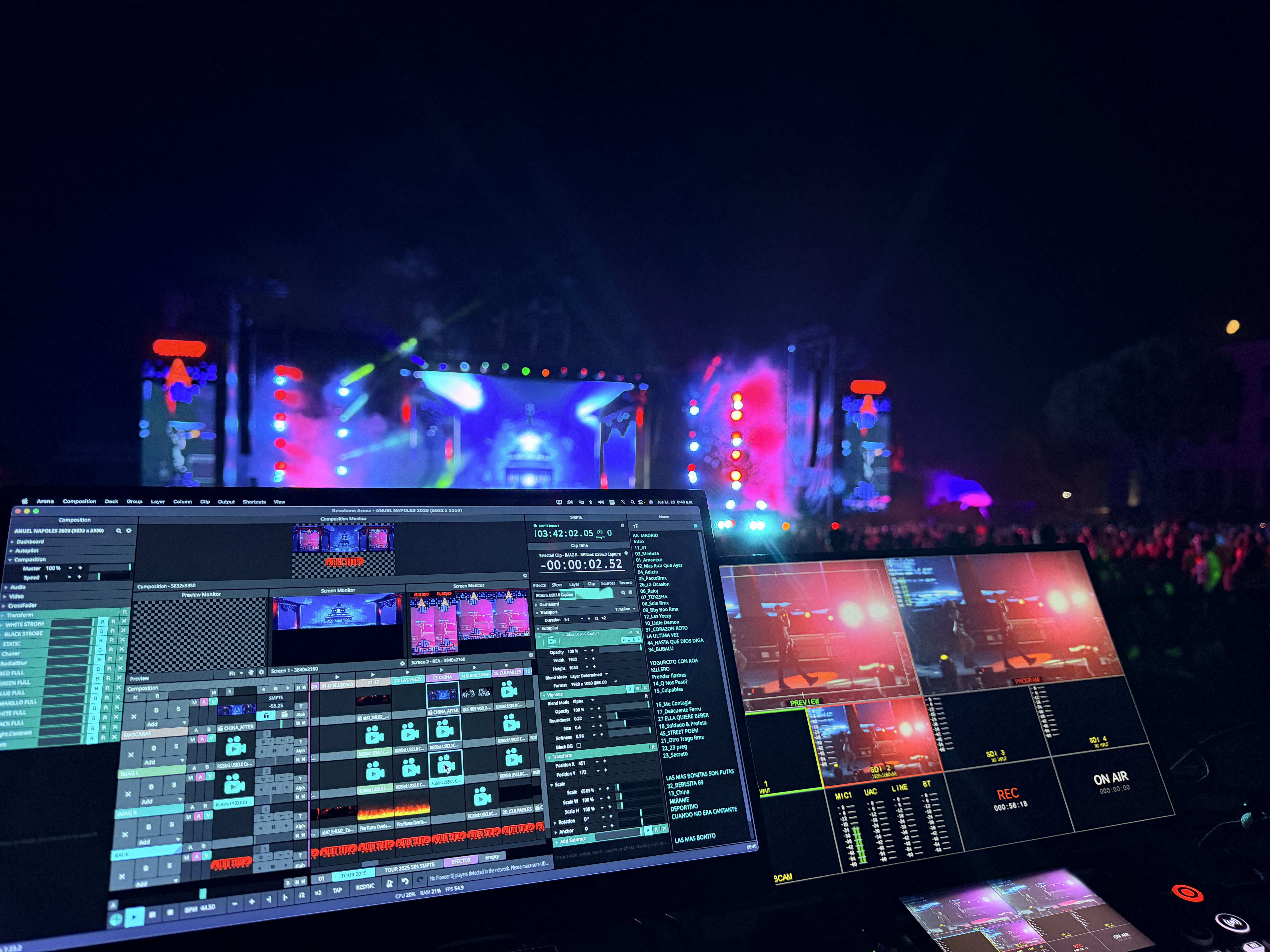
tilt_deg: +0.6
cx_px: 635
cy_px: 476
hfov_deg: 71.6
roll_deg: -1.2
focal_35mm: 24
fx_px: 881
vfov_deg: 56.8
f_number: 1.78
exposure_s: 1/60
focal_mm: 6.76
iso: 250
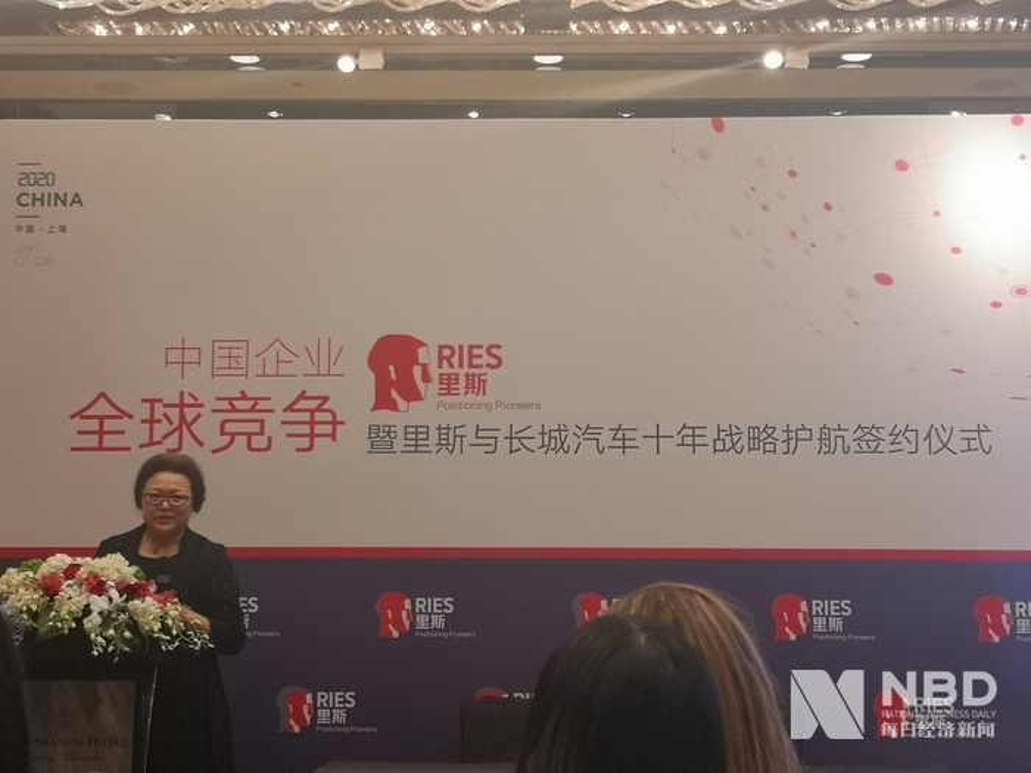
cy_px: 386
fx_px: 1698
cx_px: 516
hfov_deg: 33.8
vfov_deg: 25.7
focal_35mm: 57
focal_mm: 3.95
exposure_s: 1/33.3
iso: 200
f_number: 1.8
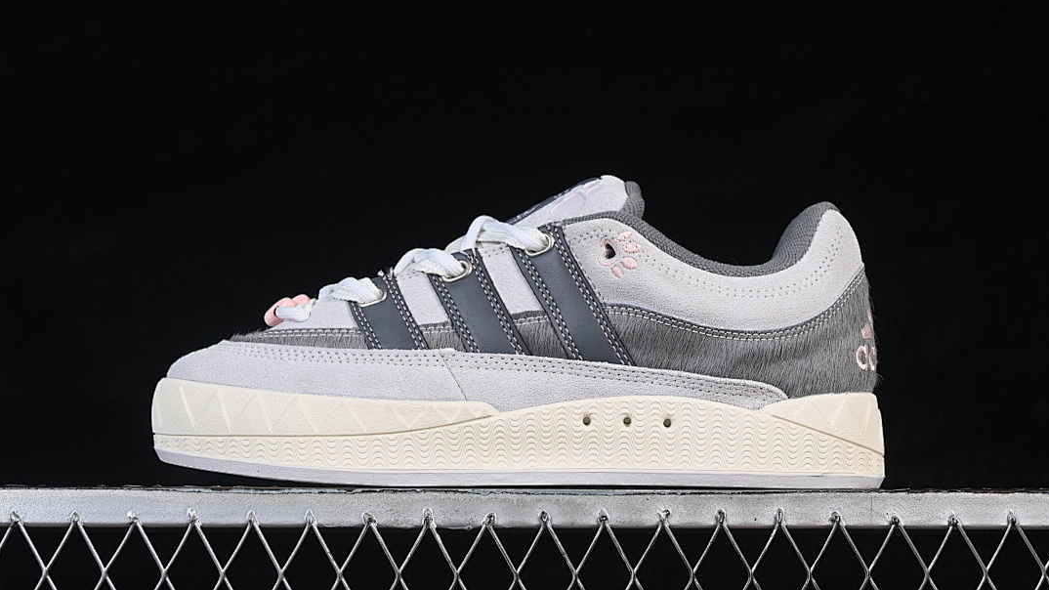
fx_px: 2197
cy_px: 271
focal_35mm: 79
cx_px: 526
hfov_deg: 26.9
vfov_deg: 15.3
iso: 160
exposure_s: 1/80
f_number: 8
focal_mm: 50
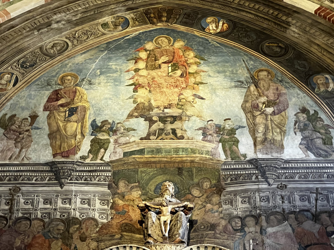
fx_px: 1100
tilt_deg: +46.2
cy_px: 141
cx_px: 167
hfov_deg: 17.3
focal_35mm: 114
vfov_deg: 13.0
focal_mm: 9
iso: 800
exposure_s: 1/25
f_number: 2.8
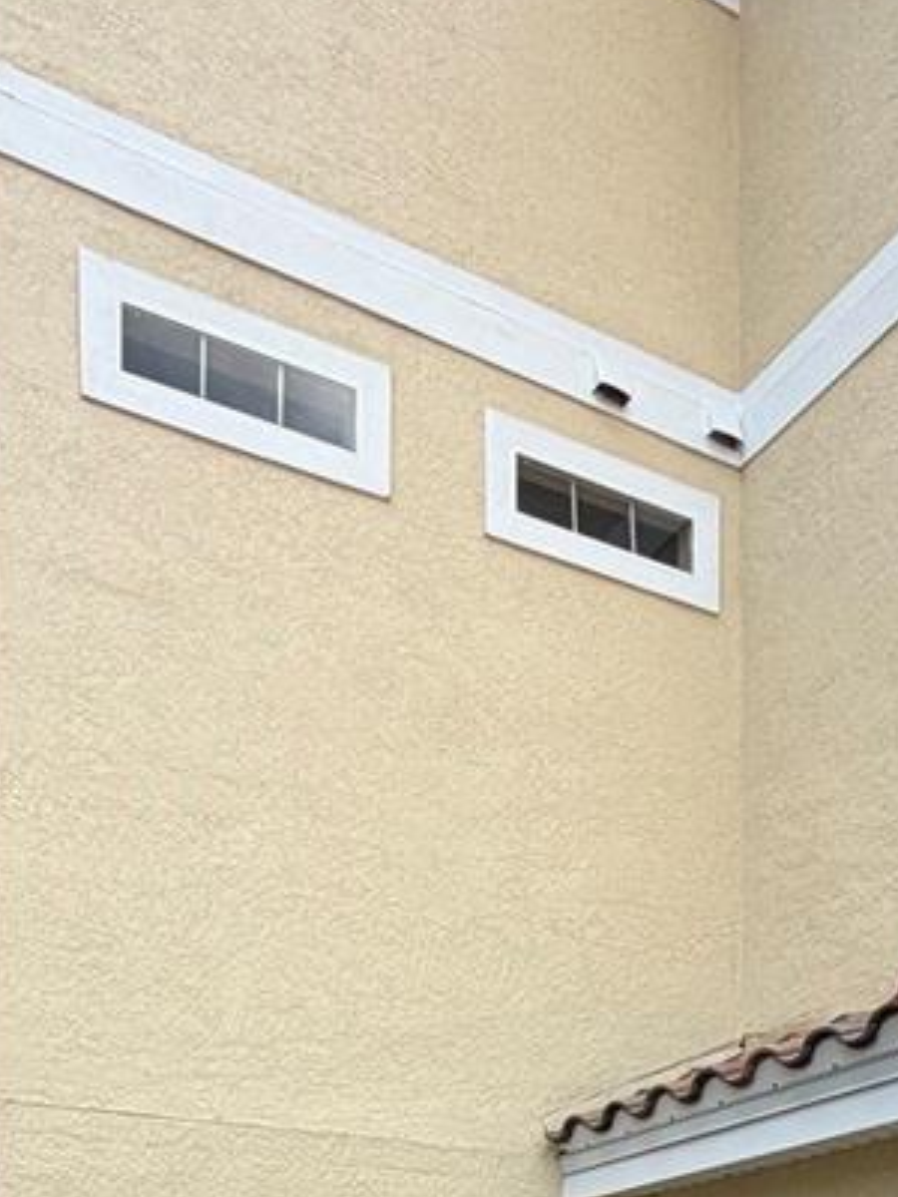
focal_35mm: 42
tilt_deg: +0.6
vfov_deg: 35.7
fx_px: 1453
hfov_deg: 34.0
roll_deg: +0.0
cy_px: 1418
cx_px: 602
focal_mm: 2.22
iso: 40
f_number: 2.2
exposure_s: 1/569
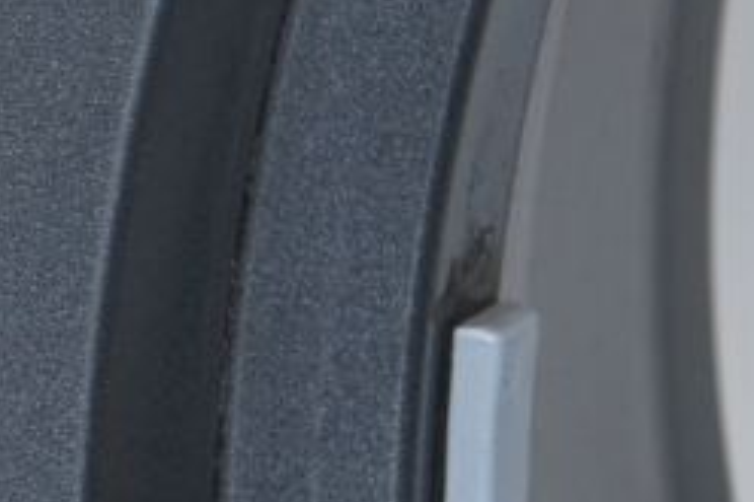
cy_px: -427
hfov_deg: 7.1
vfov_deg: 5.1
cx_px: 2128
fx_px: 5505
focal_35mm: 263
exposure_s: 1/100
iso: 250
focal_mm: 34
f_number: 7.1
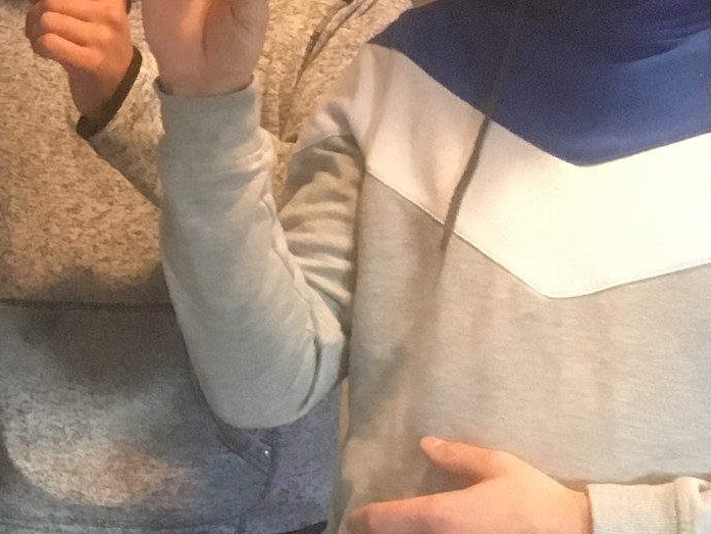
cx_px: -476
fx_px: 2136
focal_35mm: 104
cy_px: -39
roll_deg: -0.2
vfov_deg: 14.0
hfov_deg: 16.5
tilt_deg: -2.3
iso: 200
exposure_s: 1/17
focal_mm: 4.15
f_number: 2.2
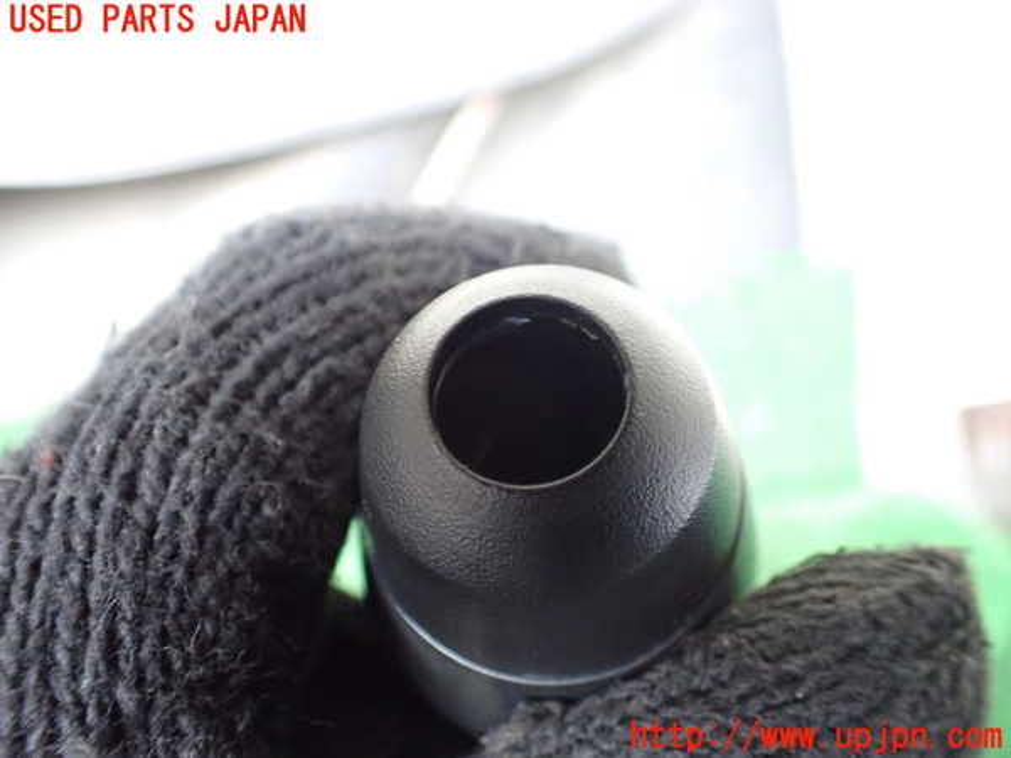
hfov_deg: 60.0
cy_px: 379
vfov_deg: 46.8
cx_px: 506
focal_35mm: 30
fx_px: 876
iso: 800
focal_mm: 5.4
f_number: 2.3
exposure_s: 1/30
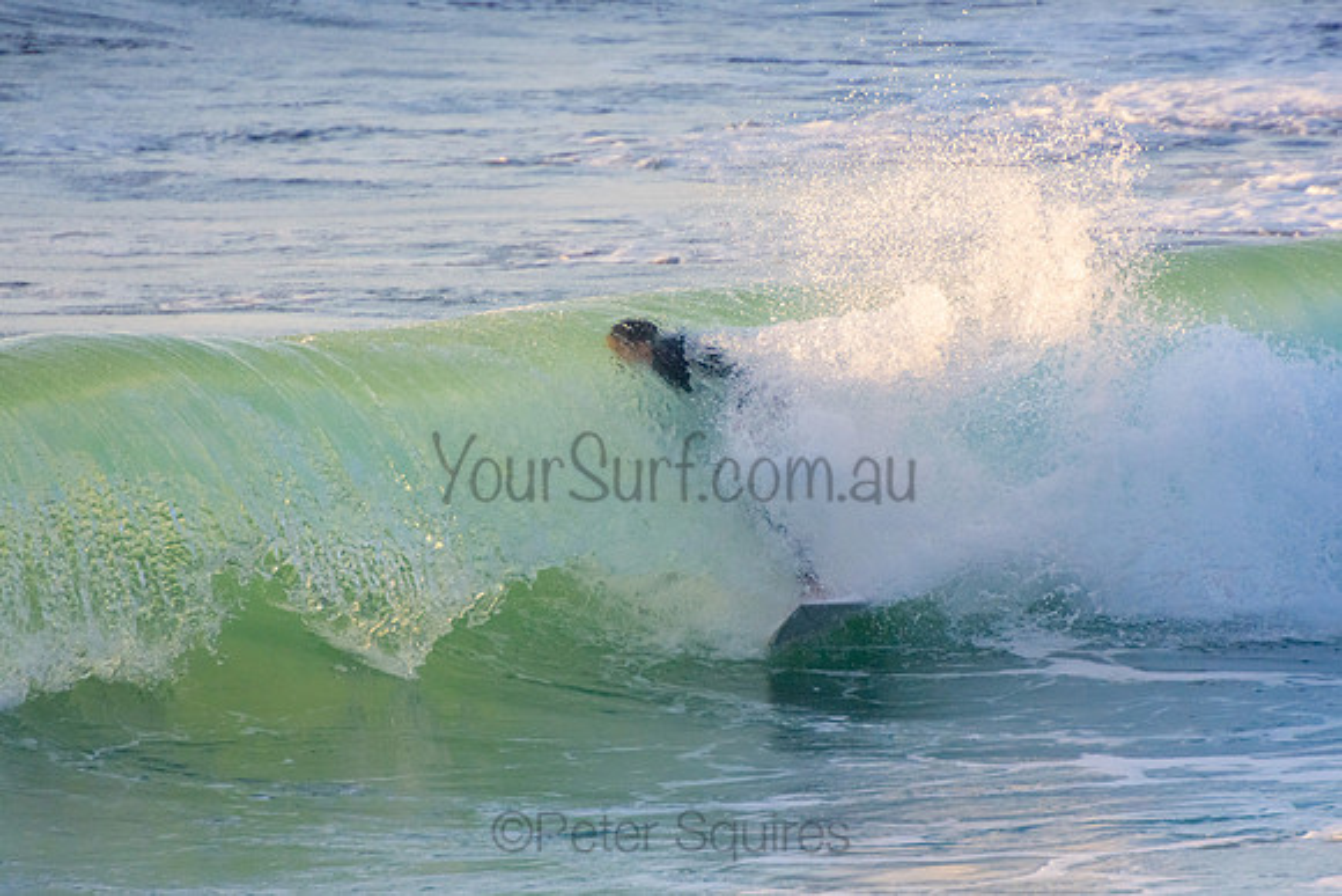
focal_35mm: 621
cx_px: 671
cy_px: 448
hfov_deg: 3.3
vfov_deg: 2.2
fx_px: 23167
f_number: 5.6
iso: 720
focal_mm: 400
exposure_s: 1/1250
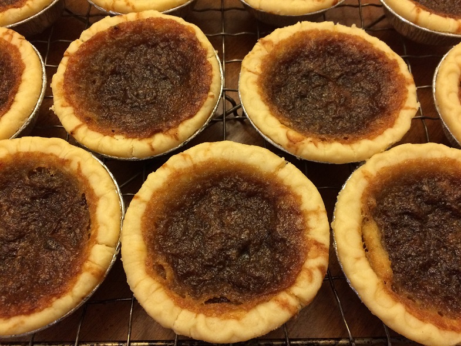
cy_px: 173
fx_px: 386
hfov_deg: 61.7
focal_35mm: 29
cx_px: 230
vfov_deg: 48.2
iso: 320
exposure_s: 1/24
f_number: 2.2
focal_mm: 4.15
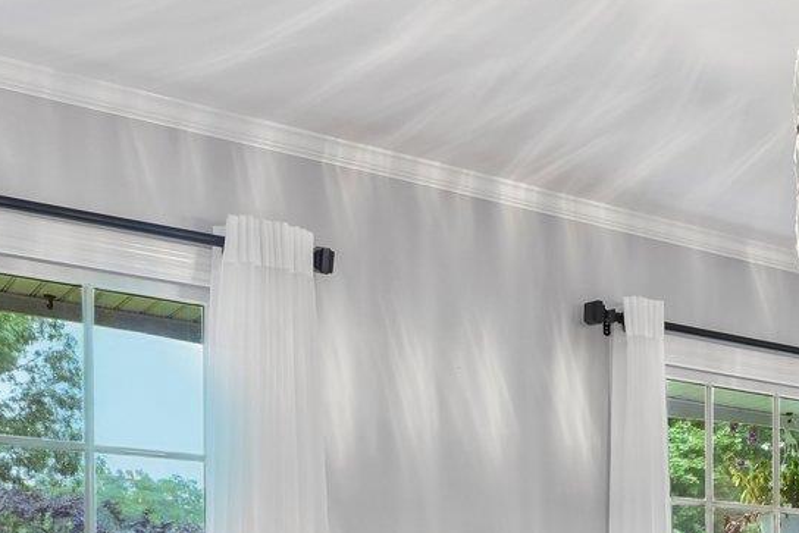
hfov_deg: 26.3
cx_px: 1060
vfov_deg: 19.6
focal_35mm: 64
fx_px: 1421
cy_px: 686
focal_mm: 17
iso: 250
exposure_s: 1/1.67
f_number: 9
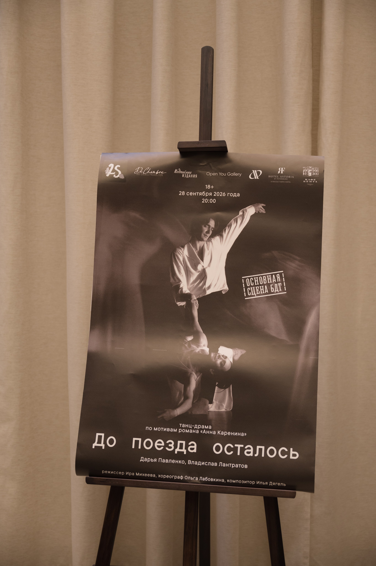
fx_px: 769
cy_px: 283
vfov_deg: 40.4
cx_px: 188
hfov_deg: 27.5
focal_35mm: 49
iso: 800
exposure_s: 1/125
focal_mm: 49
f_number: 2.8
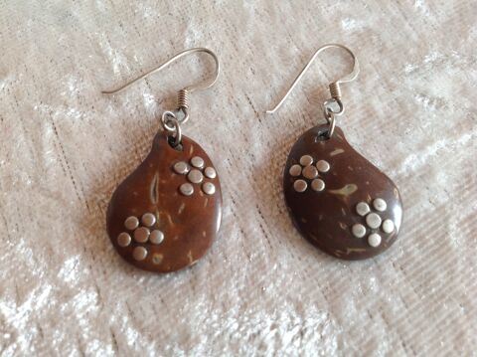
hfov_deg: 52.7
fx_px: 482
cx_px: 238
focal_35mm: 35
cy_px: 178
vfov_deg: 40.6
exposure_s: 1/30
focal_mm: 4.28
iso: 50
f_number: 2.4
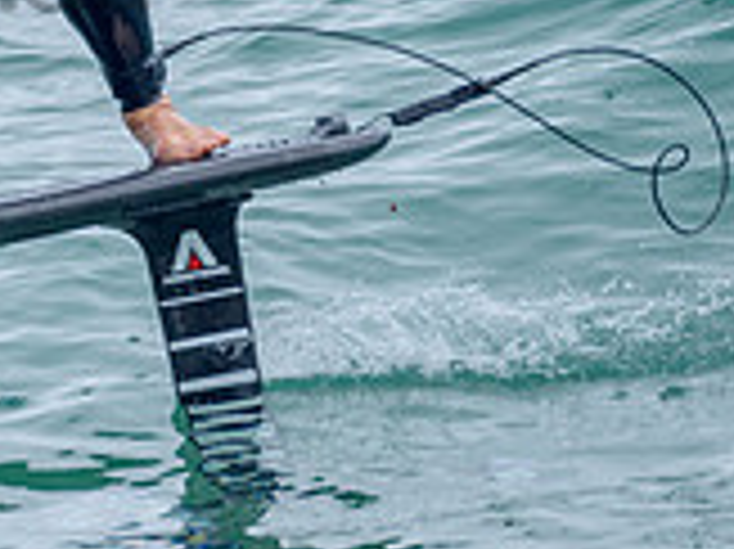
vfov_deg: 0.7
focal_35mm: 2101
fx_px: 44517
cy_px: -70
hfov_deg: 0.9
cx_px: -83
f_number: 5.6
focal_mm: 500
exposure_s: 1/1250
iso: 280
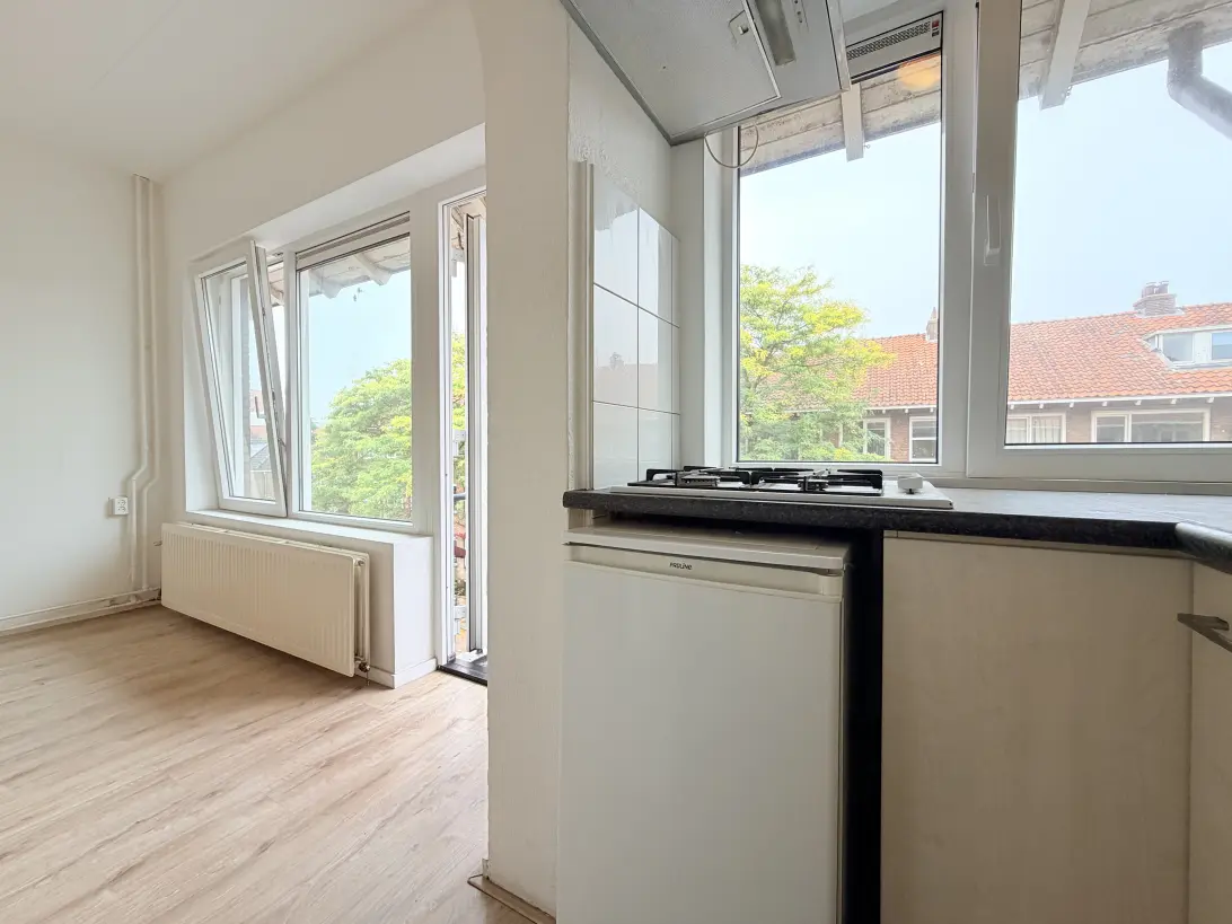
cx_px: 616
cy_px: 462
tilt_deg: -0.1
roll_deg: +0.2
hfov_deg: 102.1
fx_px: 498
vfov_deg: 85.7
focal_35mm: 14
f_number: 2.2
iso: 50
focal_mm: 2.22
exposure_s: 1/174
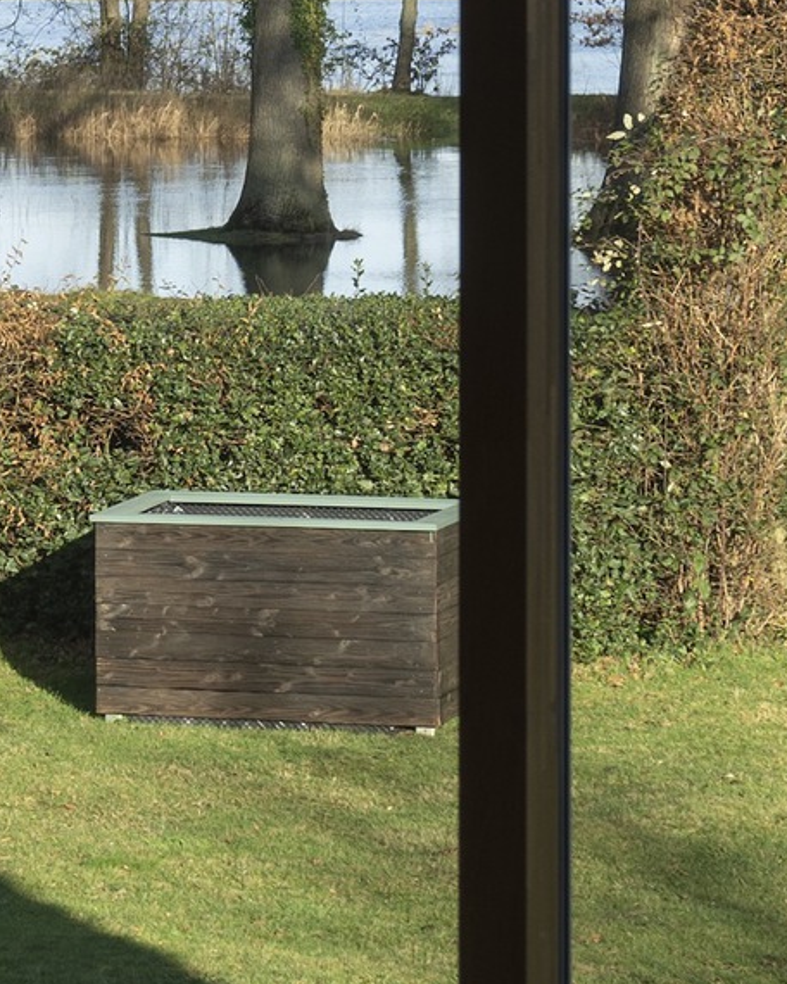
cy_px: 95
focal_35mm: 198
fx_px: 5765
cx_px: -513
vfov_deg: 9.7
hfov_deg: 7.6
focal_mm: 40
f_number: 5.6
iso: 180
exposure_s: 1/250
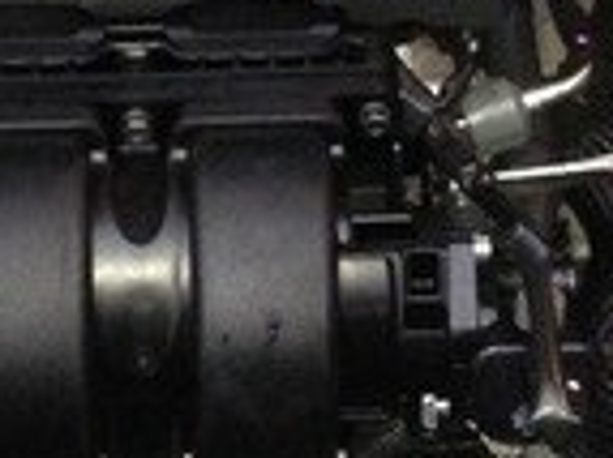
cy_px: -101
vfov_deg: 9.6
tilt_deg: -45.7
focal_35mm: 152
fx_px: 2689
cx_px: 176
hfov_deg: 13.0
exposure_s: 1/16
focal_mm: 4.12
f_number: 2.4
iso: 250
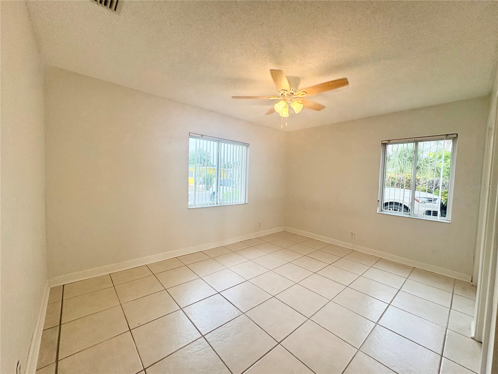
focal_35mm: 14
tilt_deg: -2.8
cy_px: 187
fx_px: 201
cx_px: 249
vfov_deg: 85.7
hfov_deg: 102.1
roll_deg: -1.1
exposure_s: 1/121
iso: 100
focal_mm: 2.22
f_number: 2.2
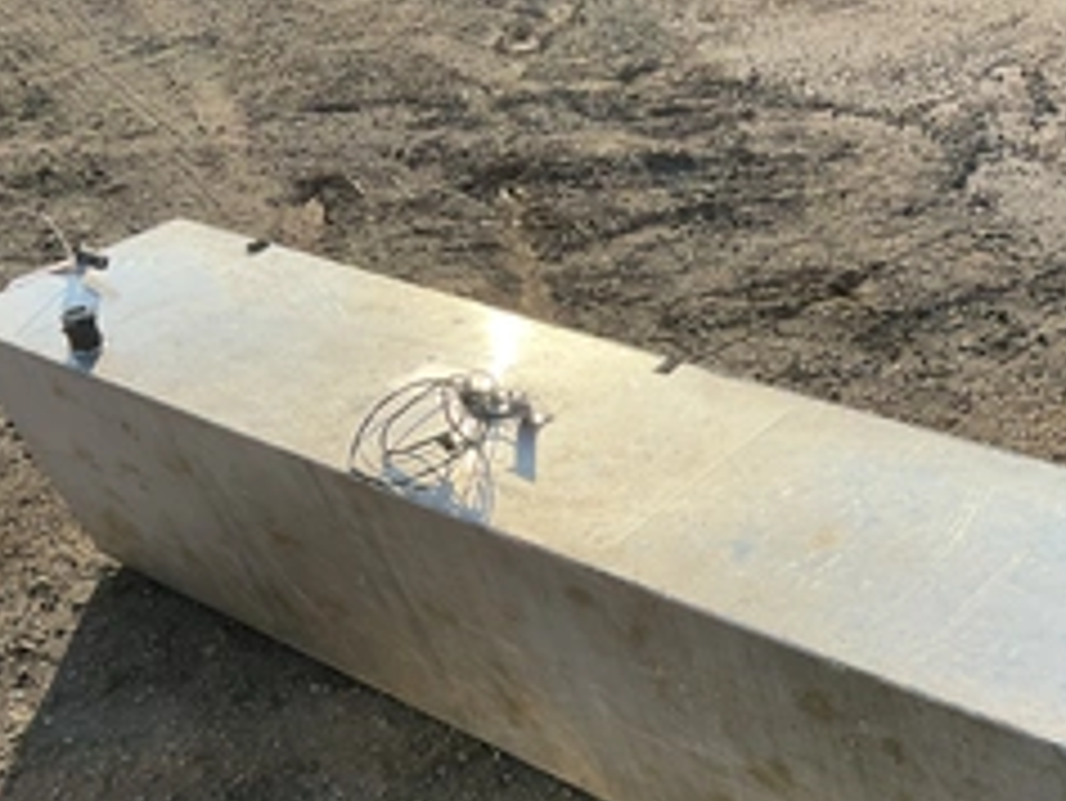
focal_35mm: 49
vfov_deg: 29.0
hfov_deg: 38.7
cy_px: 657
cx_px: 661
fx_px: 1510
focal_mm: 3
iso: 25
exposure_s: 1/1098
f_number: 1.8
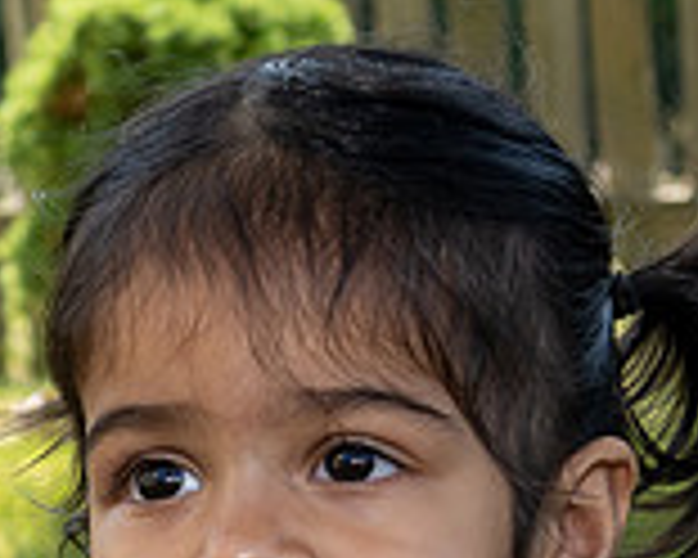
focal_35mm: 234
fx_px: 4834
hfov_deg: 8.3
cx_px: 441
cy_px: 927
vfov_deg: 6.5
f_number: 6.3
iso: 360
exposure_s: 1/250
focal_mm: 38
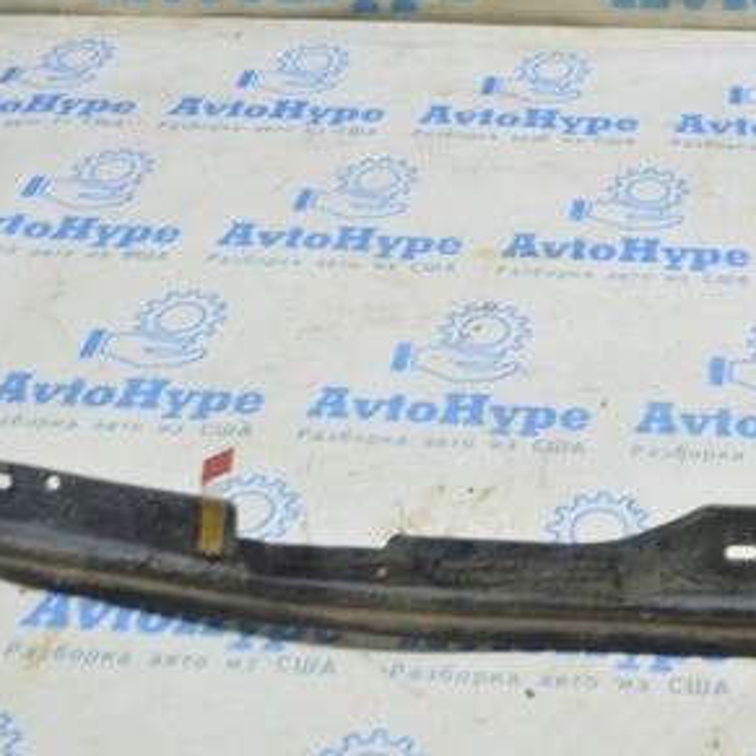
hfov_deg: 29.3
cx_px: 681
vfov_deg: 30.5
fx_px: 1384
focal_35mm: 56
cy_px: 414
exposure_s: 1/20
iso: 400
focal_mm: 20
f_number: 5.6
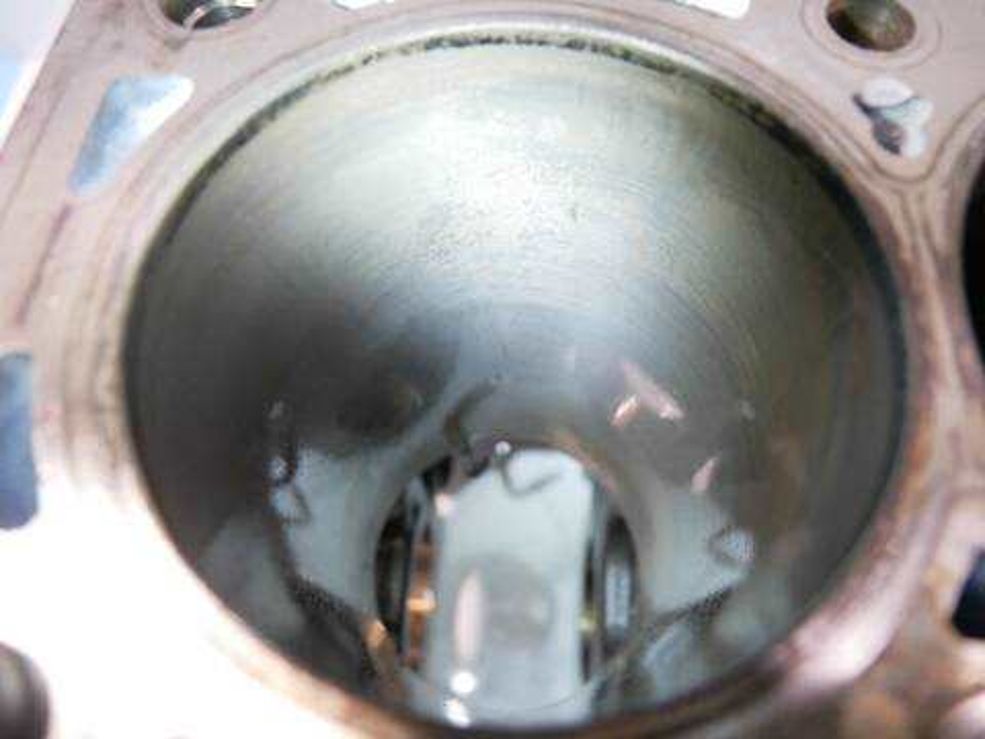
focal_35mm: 24
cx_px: 492
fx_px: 683
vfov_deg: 56.8
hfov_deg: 71.6
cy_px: 370
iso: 1250
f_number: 3.5
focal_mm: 12
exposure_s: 1/60
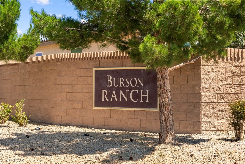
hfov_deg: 20.4
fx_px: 681
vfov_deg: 13.7
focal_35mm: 100
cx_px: 122
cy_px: 82
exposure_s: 1/320
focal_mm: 100
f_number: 8
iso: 400
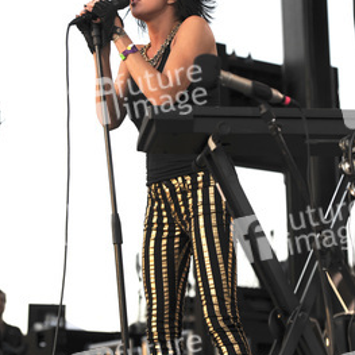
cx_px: 178
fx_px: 1381
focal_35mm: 119
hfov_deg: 14.7
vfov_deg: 14.6
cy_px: 165
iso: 200
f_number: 3.5
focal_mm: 92
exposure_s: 1/500
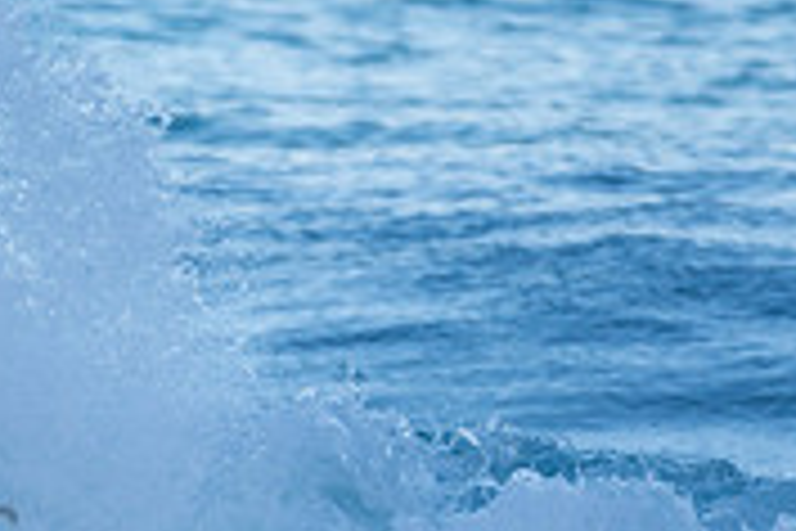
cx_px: -49
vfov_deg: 0.6
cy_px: 538
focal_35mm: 2464
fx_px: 54478
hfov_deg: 0.8
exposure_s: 1/640
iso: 180
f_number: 5.6
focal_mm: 500
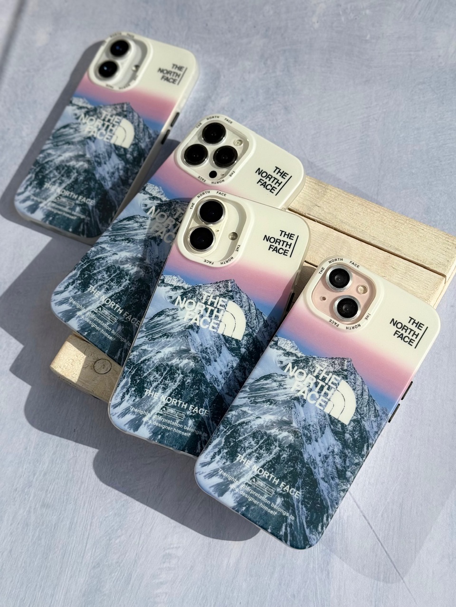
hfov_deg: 30.3
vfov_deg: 39.7
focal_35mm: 48
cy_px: 304
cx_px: 228
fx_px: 843
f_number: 1.78
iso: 64
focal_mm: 6.76
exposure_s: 1/7143
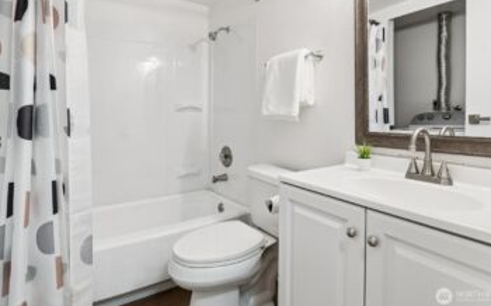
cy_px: 121
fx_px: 292
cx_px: 236
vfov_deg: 54.8
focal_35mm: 22
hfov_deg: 80.0
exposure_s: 1/10
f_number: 9
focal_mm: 12.5
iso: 250
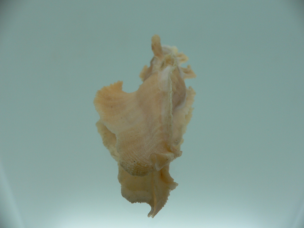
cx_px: 152
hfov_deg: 52.6
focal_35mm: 35
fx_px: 307
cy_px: 114
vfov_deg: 40.7
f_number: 2.8
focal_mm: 4.6
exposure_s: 1/60
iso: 80
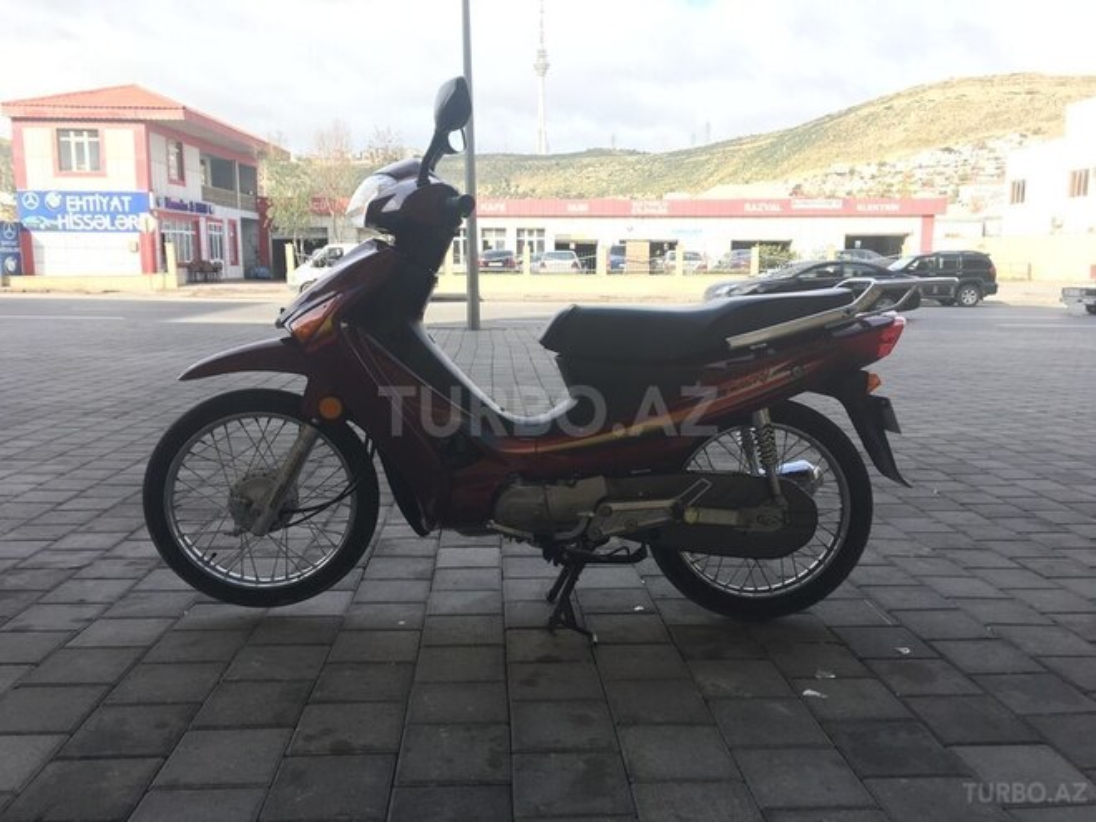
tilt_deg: -8.6
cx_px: 548
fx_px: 918
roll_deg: -0.4
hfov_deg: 61.7
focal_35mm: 29
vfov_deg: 48.2
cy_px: 411
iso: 25
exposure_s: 1/159
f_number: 2.2
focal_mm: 4.15
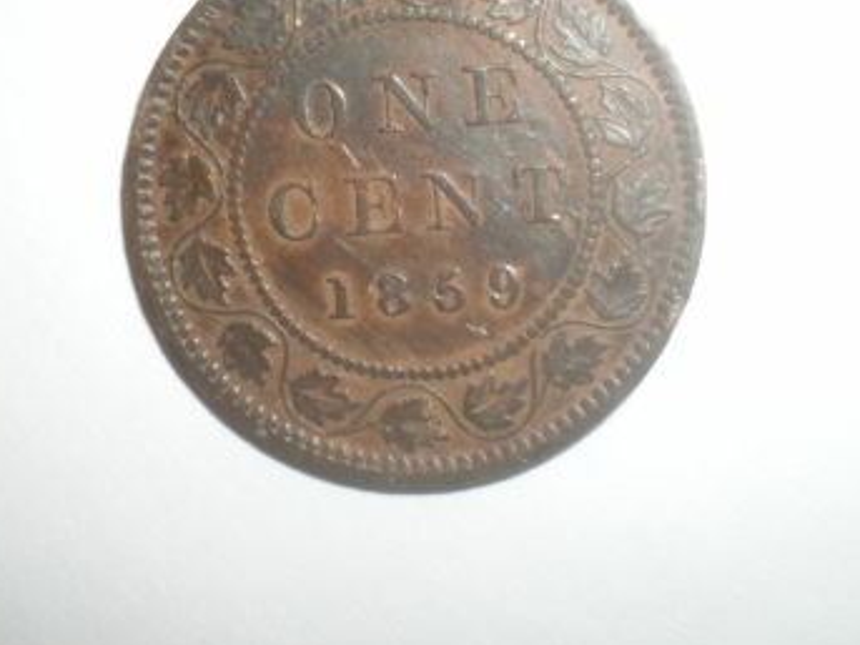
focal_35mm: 77
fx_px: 1912
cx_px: 396
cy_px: 201
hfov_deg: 25.3
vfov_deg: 19.1
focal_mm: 7.4
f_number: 4.9
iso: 64
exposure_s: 1/60
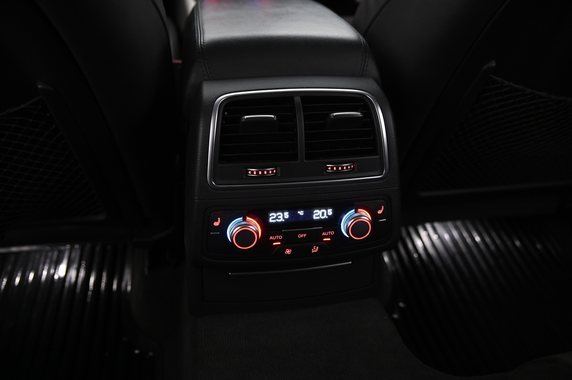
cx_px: 286
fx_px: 476
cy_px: 190
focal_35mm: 30
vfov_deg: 43.5
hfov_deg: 62.0
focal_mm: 30
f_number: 4
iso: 2000
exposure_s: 1/13
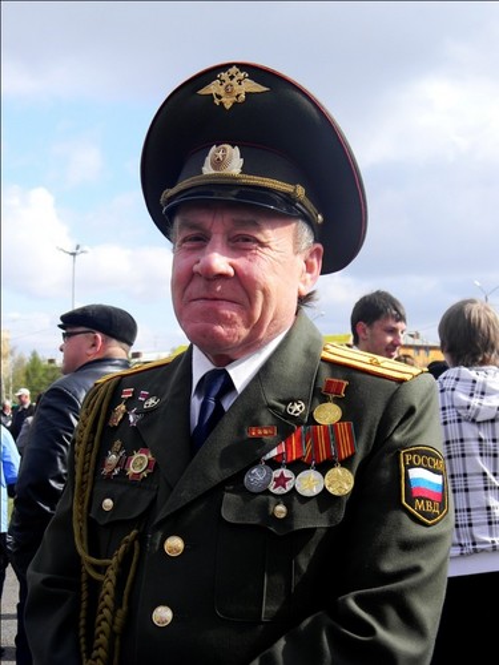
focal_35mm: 56
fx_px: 1076
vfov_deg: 34.3
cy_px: 332
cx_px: 250
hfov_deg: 26.1
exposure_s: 1/424
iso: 80
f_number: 4.1
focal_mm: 10.1
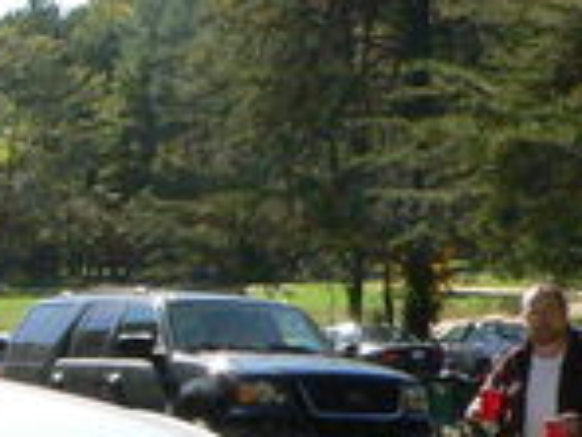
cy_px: 734
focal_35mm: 158
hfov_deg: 11.8
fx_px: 2656
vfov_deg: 9.1
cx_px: -356
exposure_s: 1/1000
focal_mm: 6
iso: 400
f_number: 5.6
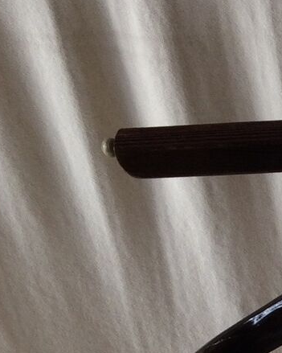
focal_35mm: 129
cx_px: 491
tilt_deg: -47.2
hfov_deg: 11.2
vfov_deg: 13.1
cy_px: 684
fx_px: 1346
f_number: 2.2
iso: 40
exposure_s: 1/50
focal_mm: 4.15
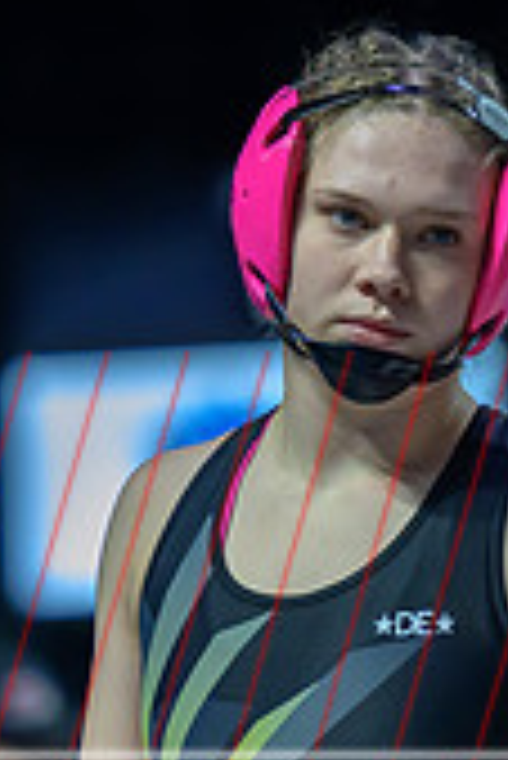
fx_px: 14468
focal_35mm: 685
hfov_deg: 2.0
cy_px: 669
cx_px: 251
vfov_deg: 3.0
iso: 3200
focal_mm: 145
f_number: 2.8
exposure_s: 1/640
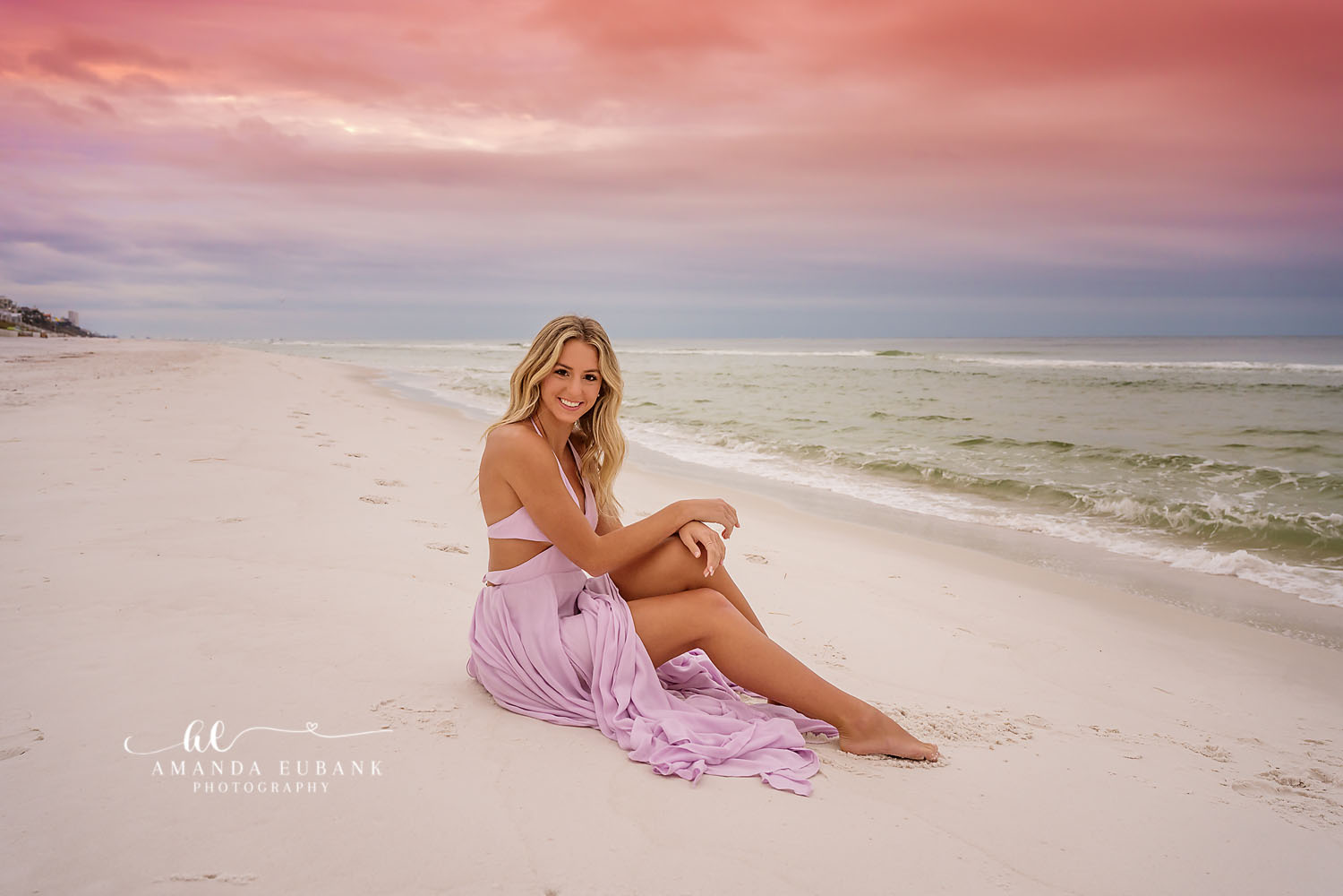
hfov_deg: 61.1
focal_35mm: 30
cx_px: 672
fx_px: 1138
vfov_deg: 43.0
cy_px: 448
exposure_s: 1/125
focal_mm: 30.5
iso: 800
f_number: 5
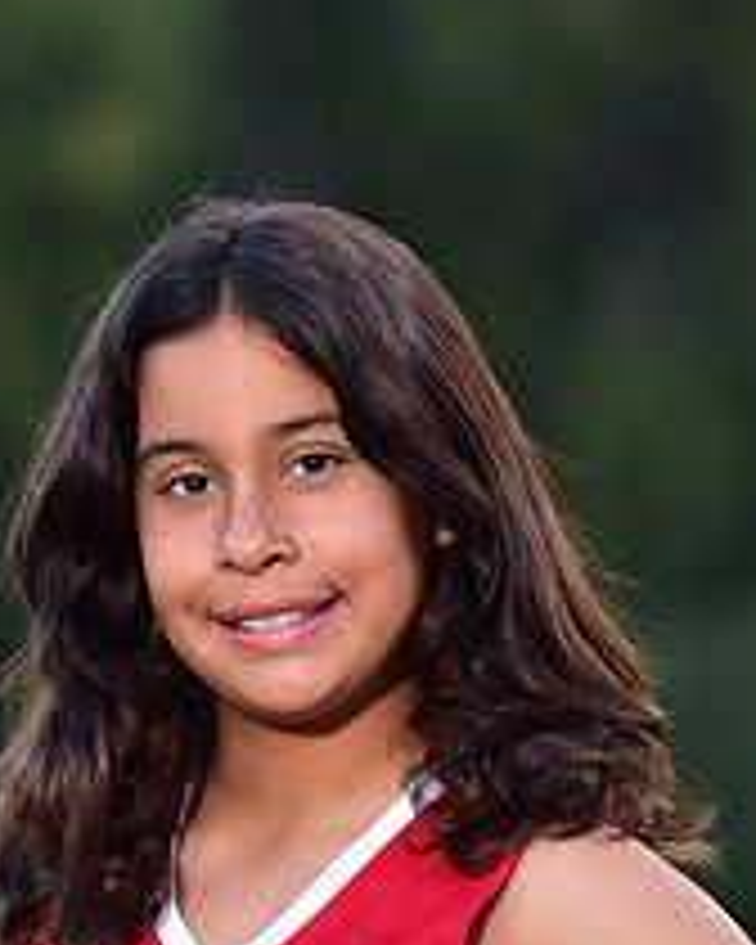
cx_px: 322
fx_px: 13397
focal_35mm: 479
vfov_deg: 4.0
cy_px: 1044
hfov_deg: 3.2
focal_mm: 185
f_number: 4.5
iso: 400
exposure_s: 1/250
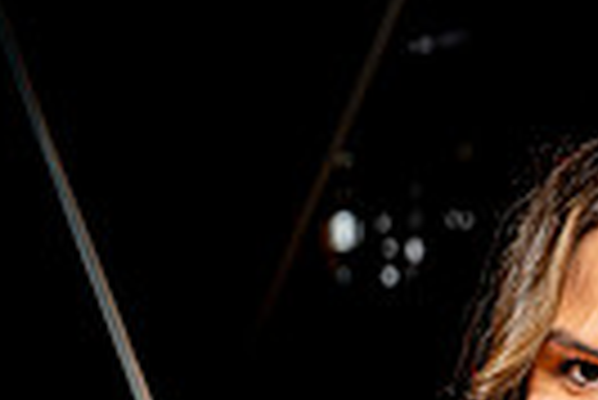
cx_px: 643
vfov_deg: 7.4
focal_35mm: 172
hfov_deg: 11.8
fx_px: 2860
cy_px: 993
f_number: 4.5
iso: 400
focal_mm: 51
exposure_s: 1/250
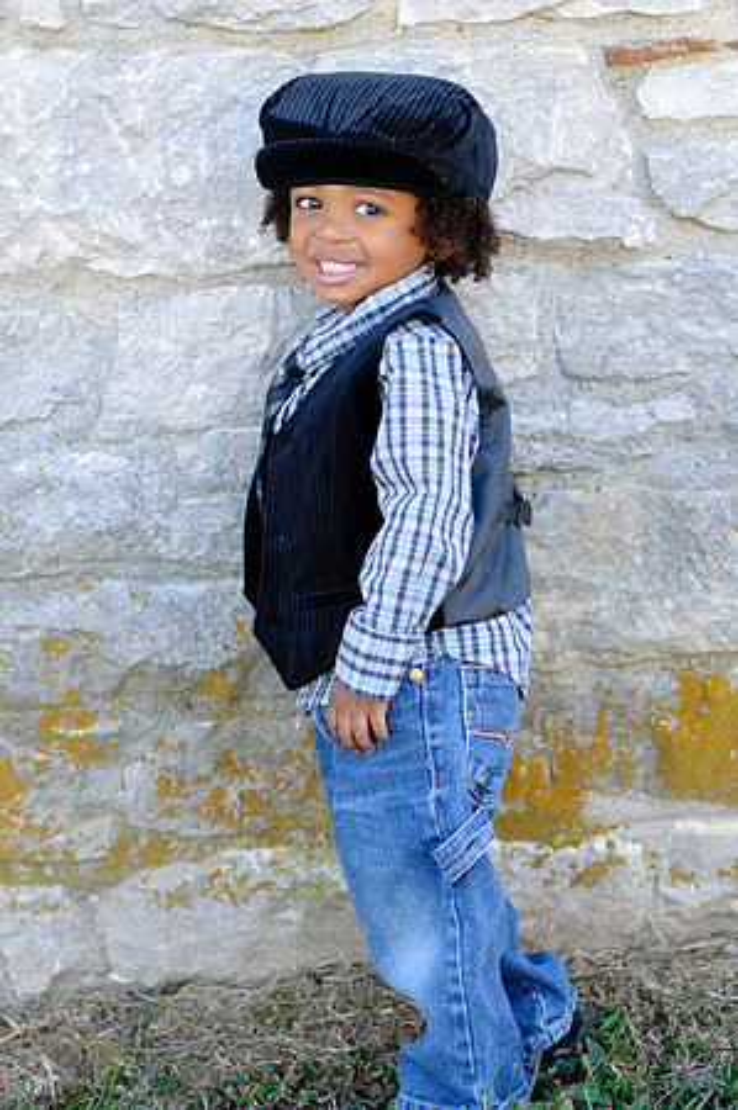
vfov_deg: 27.0
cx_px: 369
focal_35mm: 75
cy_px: 555
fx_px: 2311
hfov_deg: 18.1
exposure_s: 1/320
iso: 200
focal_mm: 50
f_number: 2.5
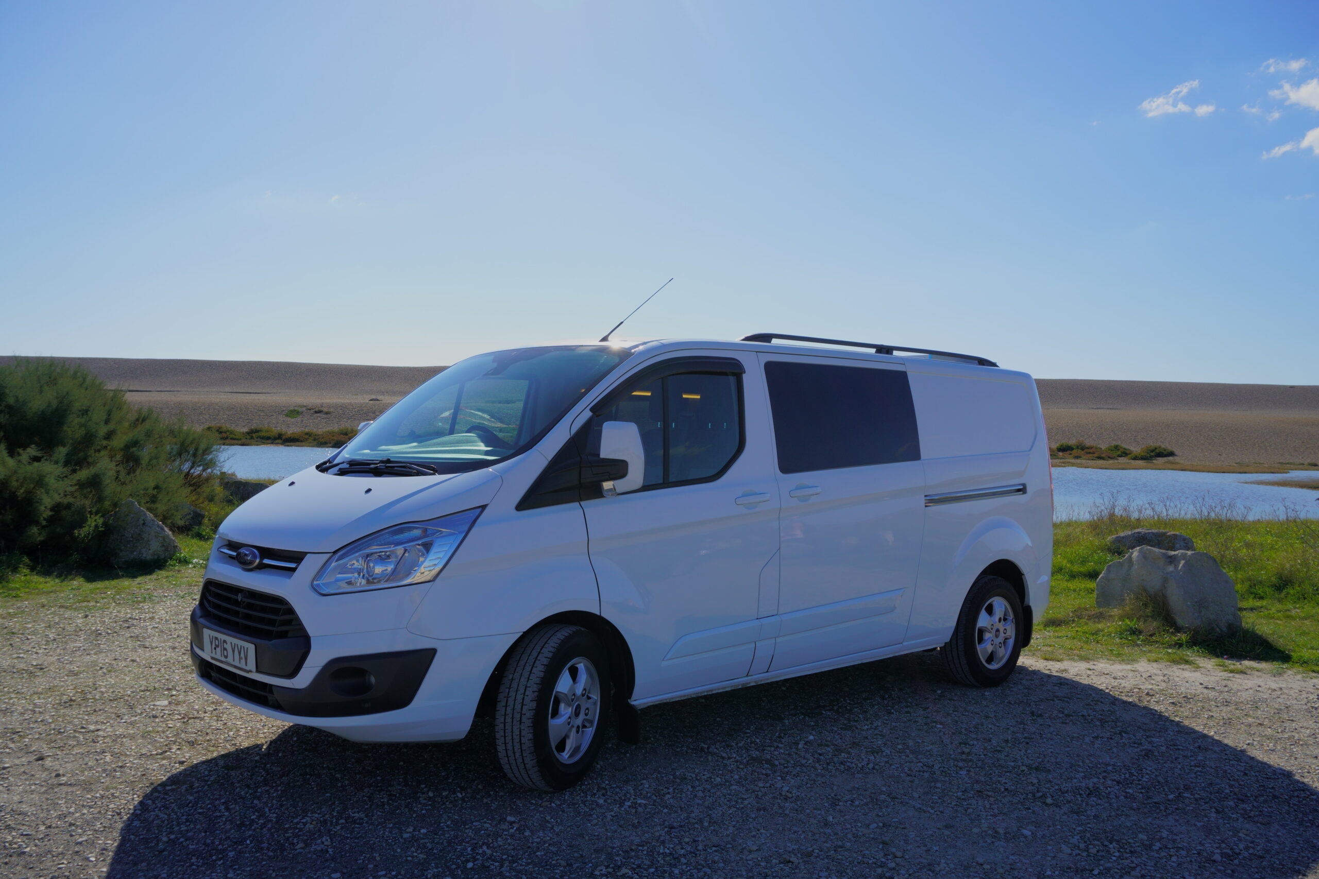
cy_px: 440
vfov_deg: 40.0
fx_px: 1209
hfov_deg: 57.2
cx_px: 660
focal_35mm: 33
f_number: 8
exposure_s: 1/400
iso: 100
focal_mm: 22
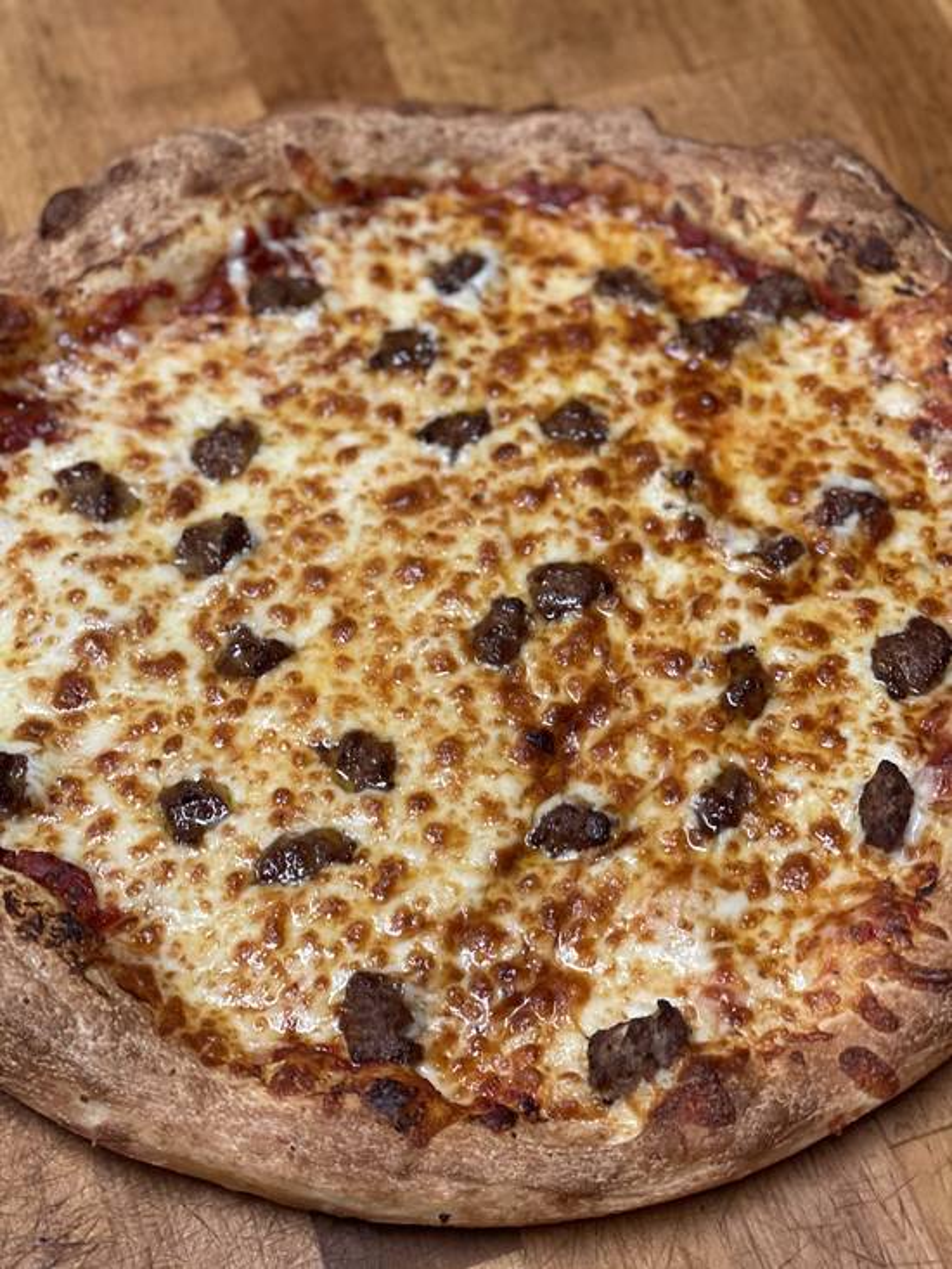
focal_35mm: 64
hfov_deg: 22.9
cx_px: 476
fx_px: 2346
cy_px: 634
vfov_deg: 30.3
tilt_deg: -55.8
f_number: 2.2
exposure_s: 1/40
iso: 160
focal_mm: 7.5
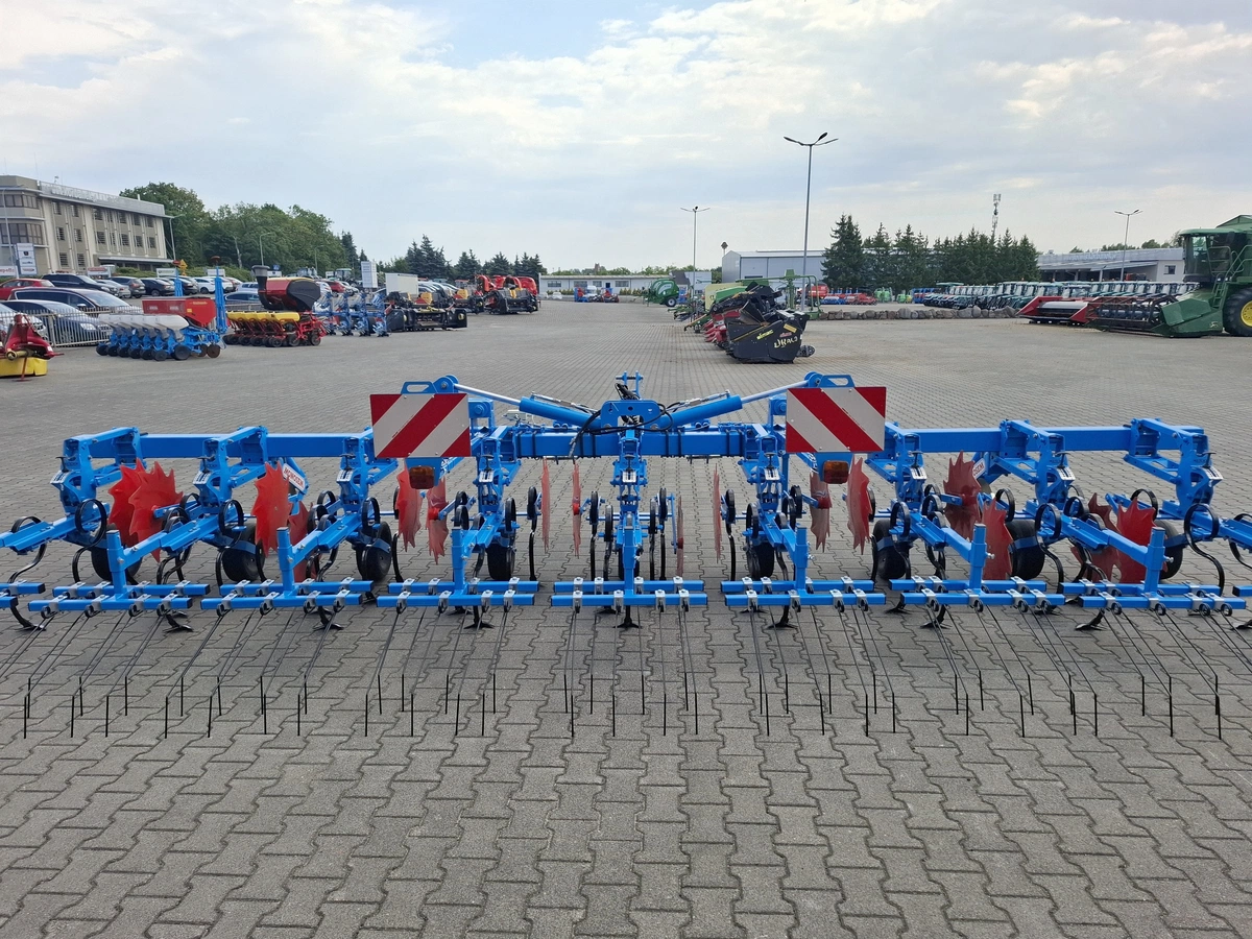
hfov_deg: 73.9
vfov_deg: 58.9
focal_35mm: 23
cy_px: 470
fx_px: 832
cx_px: 626
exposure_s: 1/1515
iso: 50
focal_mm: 5.54
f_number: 1.8
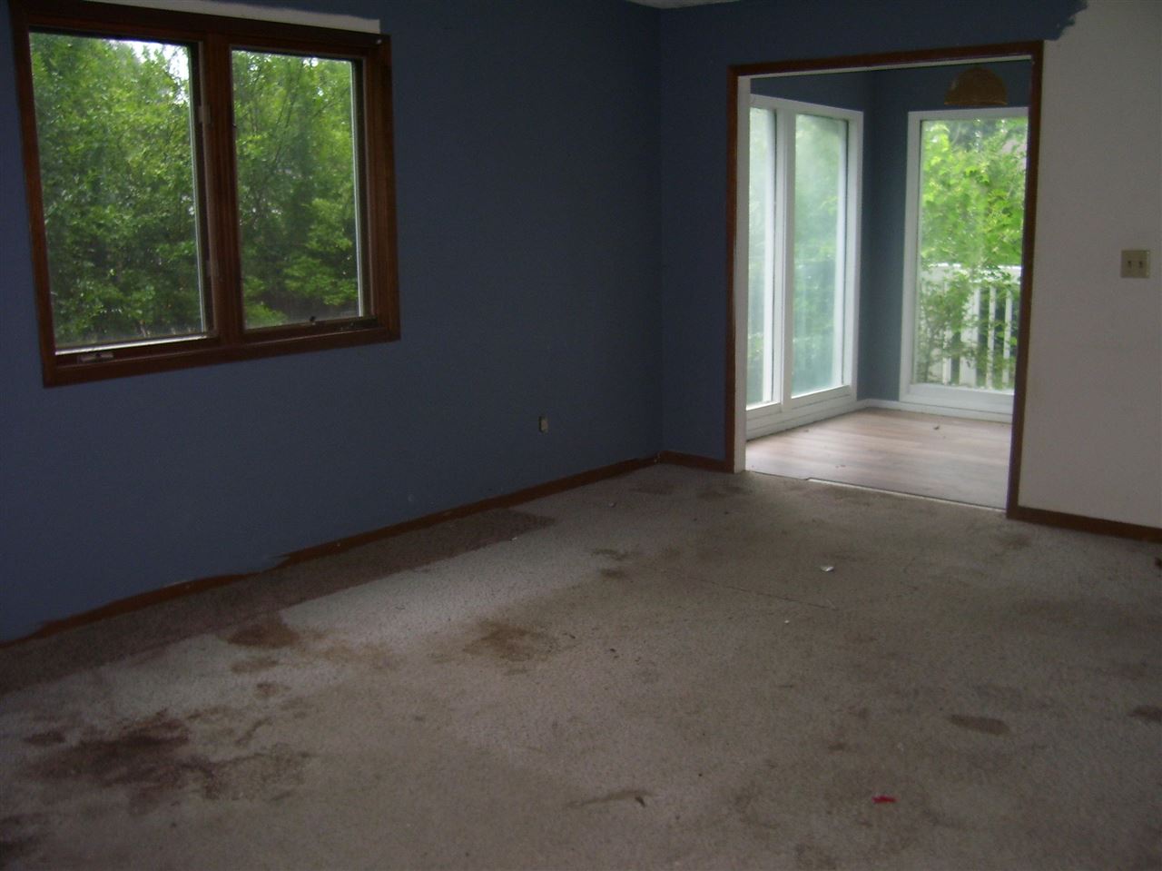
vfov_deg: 41.8
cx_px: 581
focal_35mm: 34
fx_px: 1141
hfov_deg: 54.0
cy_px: 436
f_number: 2.7
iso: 80
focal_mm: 5.6
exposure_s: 1/60
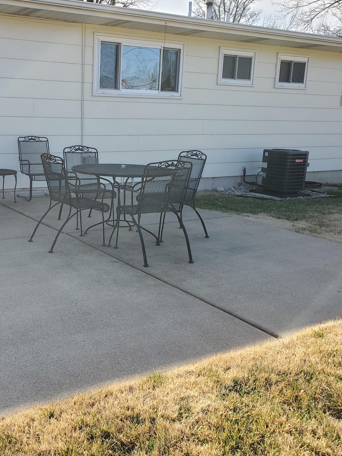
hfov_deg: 39.5
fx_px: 461
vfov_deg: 52.6
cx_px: 81
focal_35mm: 35
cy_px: 229
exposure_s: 1/472
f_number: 2.4
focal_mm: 4.3
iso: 50
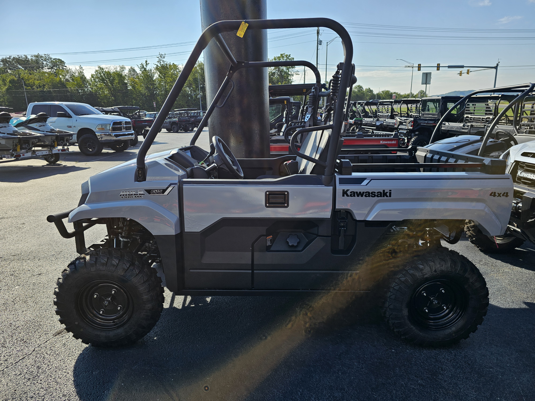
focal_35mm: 23
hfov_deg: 73.9
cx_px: 268
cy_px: 200
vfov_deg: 58.9
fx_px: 355
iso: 10
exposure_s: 1/474
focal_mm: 6.3
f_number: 1.7
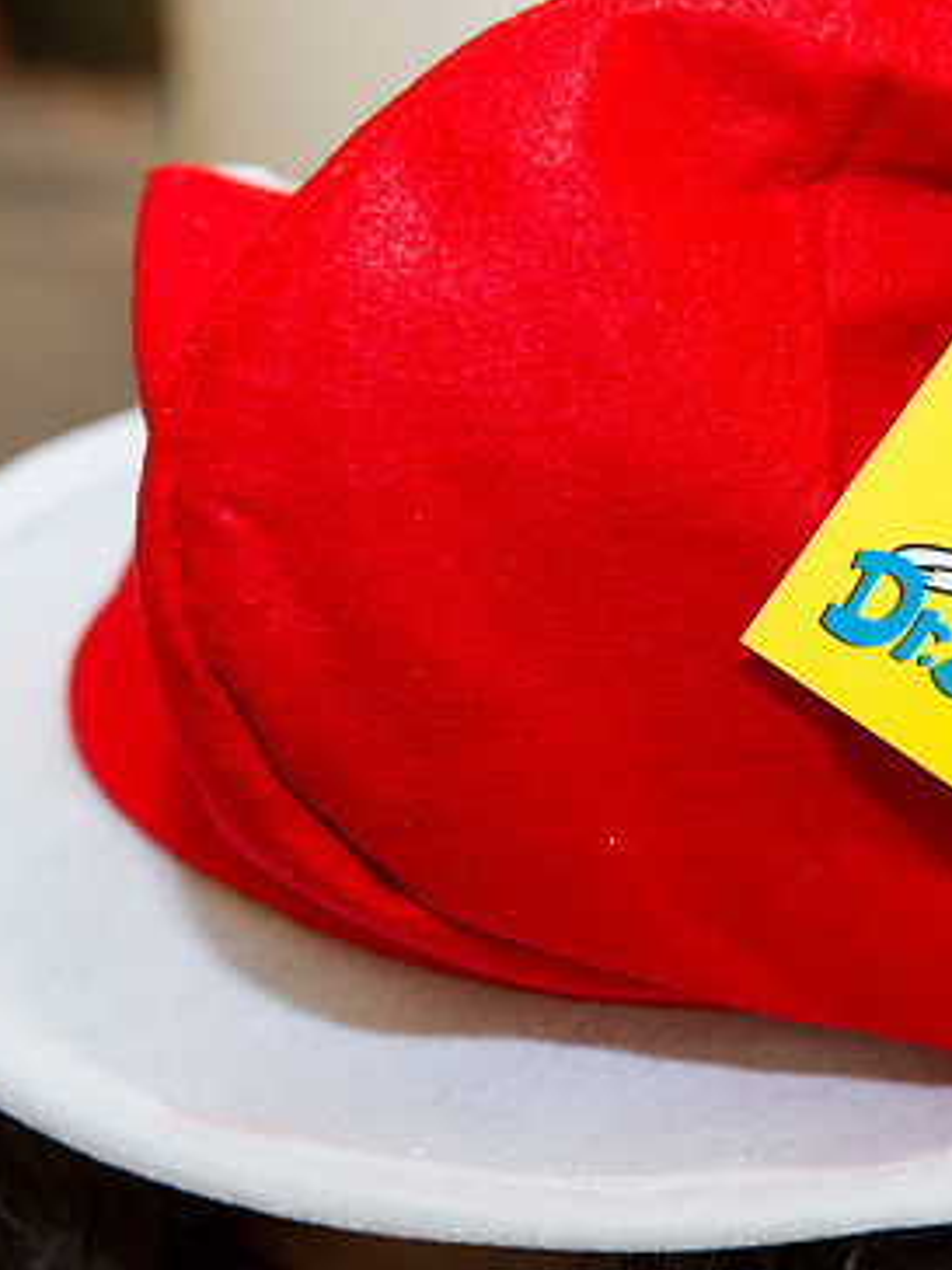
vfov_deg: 20.6
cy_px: 663
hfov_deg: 15.5
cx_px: 746
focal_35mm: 95
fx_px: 3484
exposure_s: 1/60
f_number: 5.6
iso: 1250
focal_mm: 62
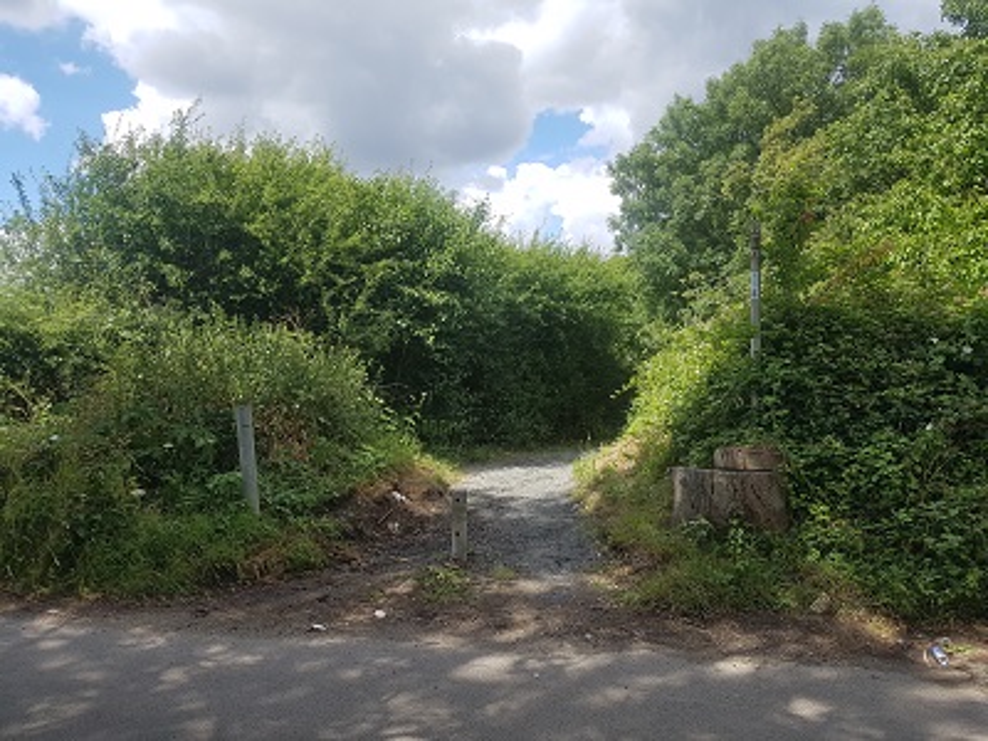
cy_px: 370
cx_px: 494
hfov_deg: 67.3
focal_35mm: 26
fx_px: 742
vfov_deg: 53.1
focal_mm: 4.2
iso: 50
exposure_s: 1/1604
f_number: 1.7
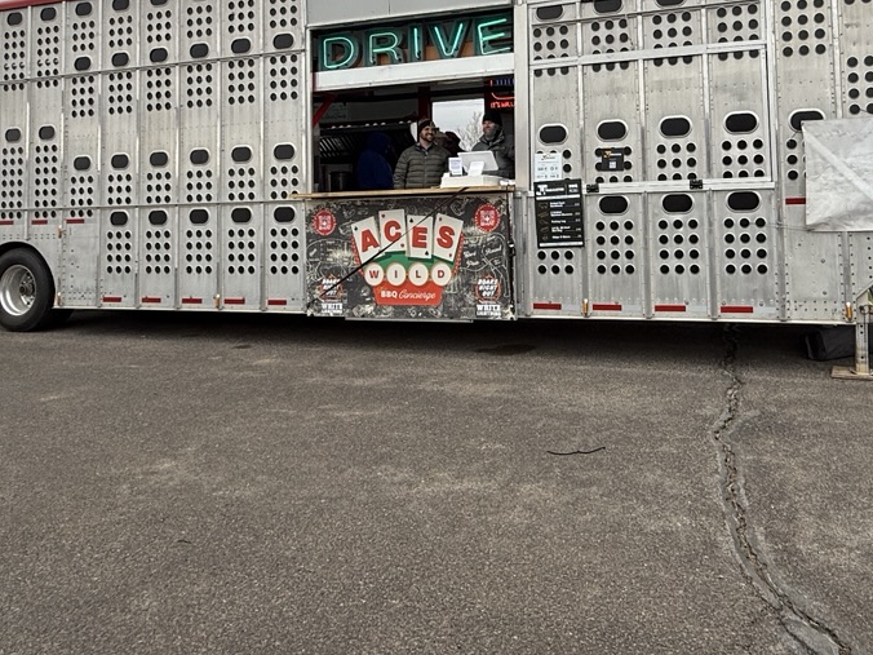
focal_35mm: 29
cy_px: 169
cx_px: 575
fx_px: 731
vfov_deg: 46.6
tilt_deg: +3.1
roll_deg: +2.0
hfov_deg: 60.3
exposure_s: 1/421
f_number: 2.2
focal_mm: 2.22
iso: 50
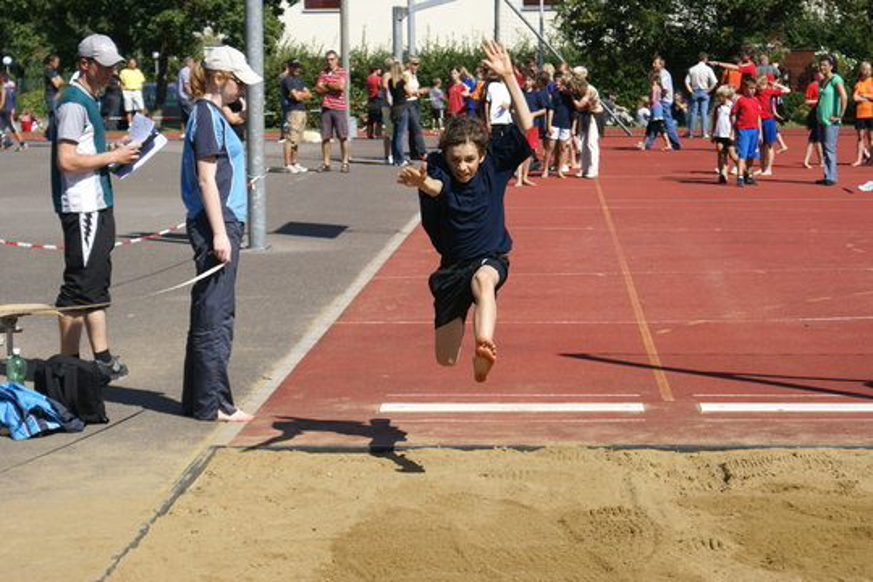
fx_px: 2546
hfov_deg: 19.5
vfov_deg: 13.0
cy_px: 291
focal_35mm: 105
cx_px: 436
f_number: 6.3
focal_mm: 70
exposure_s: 1/320
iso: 100
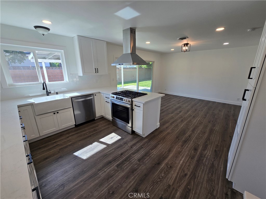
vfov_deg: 89.9
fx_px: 100
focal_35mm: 13
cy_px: 100
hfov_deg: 106.2
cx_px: 133
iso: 50
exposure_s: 1/168
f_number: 2.2
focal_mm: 2.2
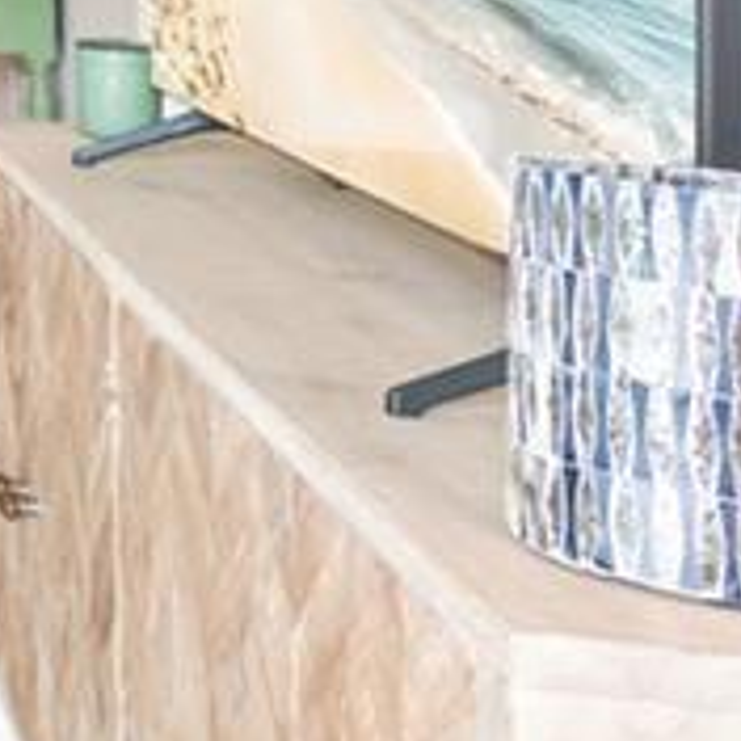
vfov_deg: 22.1
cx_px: -1074
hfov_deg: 14.4
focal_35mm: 74
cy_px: -69
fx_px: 1792
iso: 200
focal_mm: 10
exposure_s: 1/13
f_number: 5.6
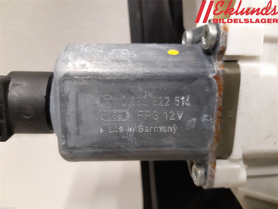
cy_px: 104
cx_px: 139
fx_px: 209
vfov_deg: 53.1
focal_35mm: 26
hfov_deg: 67.3
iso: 320
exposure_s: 1/25
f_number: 1.7
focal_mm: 3.93
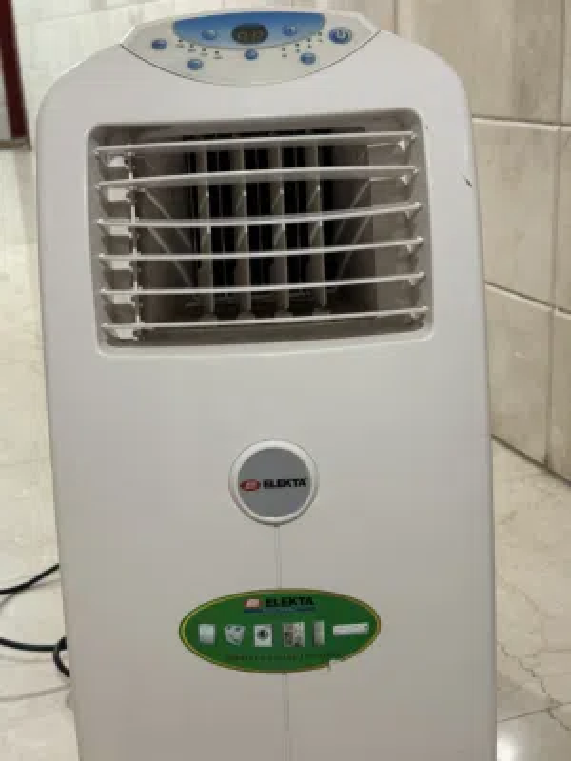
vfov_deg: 39.7
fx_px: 1056
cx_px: 286
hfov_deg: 30.3
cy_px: 380
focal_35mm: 48
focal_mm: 6.76
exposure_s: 1/33
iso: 250
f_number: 1.78
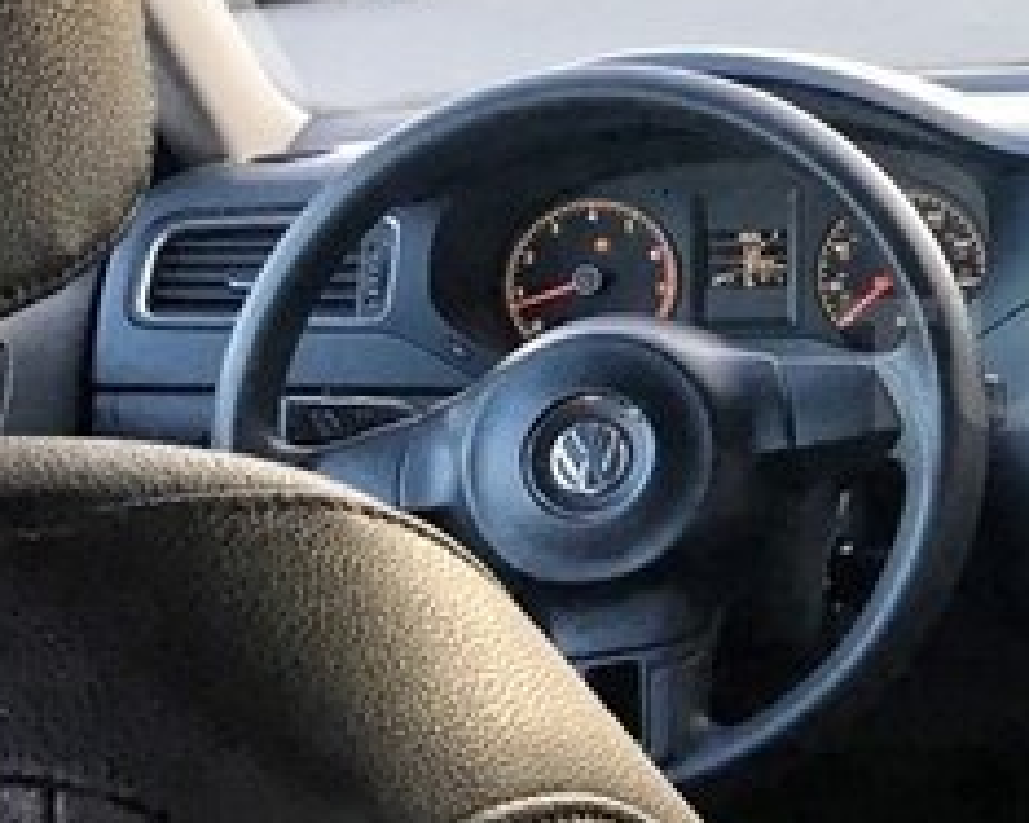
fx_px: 2435
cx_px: 1288
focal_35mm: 80
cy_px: 363
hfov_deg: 21.8
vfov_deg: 19.2
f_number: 2.2
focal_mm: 4.15
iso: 25
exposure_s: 1/33
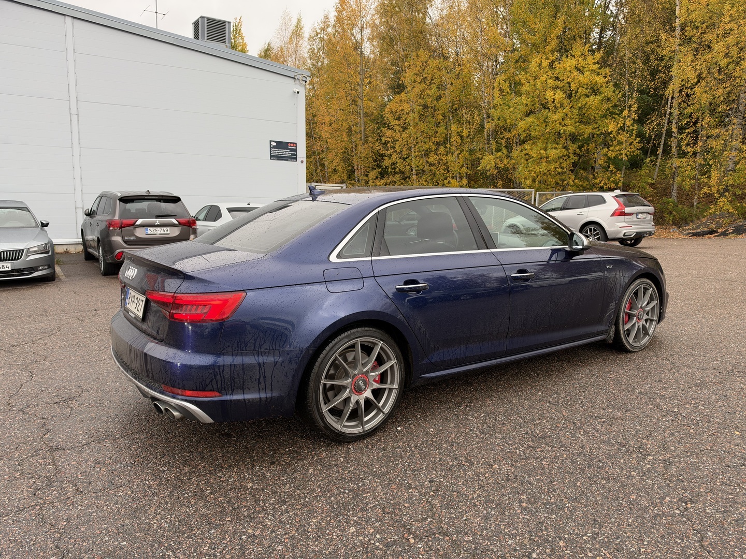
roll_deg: -0.8
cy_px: 280
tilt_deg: -7.7
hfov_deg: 71.6
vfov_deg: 56.8
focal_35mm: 24
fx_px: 517
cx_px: 373
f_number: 1.8
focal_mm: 6.93
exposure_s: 1/121
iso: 50
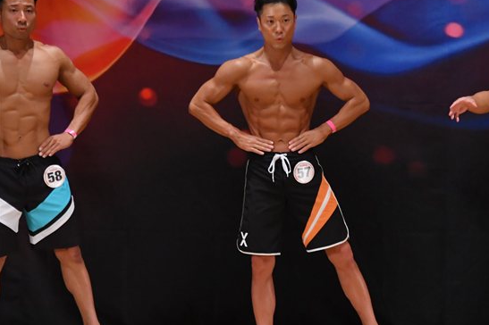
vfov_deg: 3.4
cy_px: 160
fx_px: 5484
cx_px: 345
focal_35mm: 404
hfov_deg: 5.1
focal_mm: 190
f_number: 5.6
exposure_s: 1/400
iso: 3200
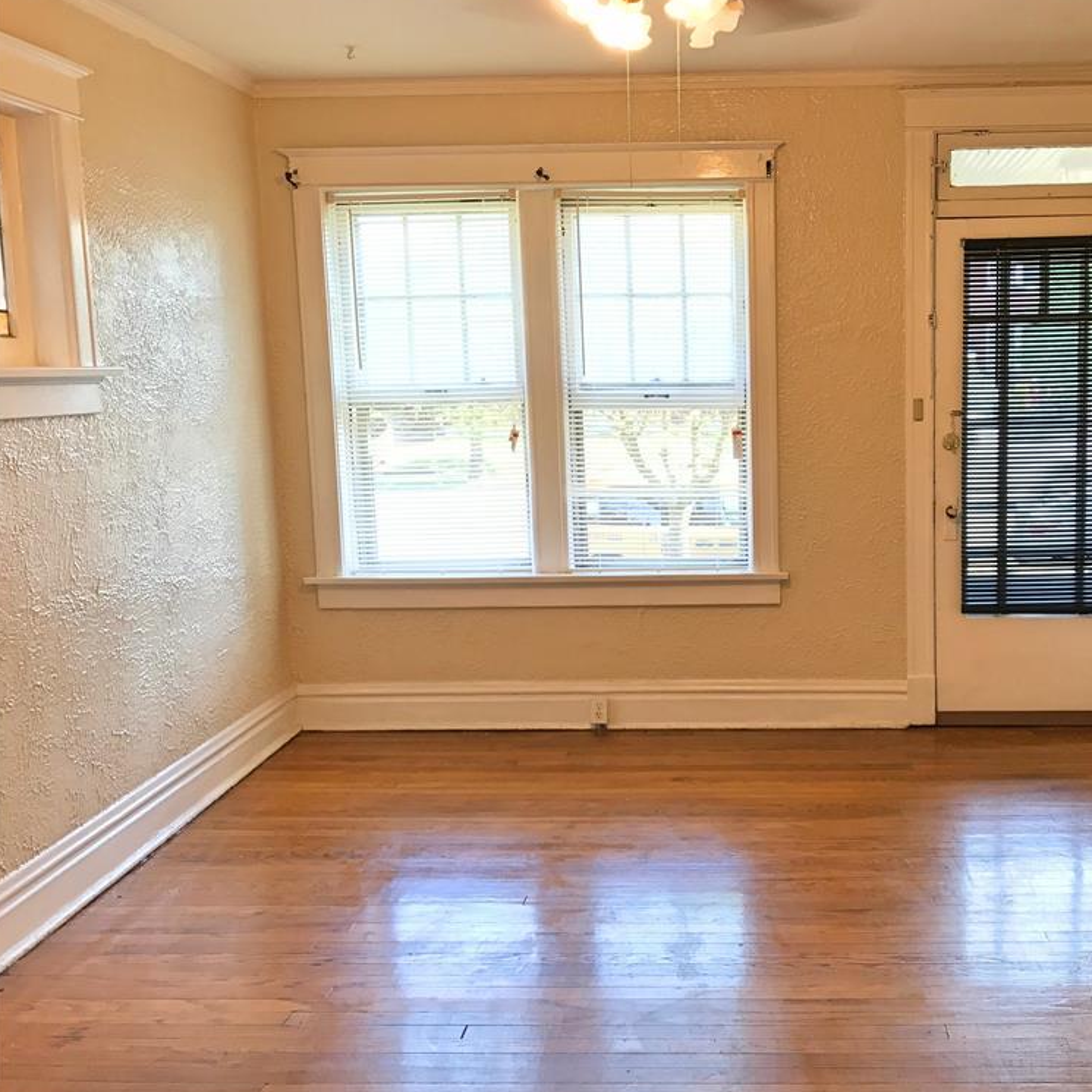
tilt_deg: -6.6
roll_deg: +1.4
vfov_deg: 48.5
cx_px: 743
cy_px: 542
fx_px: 1213
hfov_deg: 47.5
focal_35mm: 34
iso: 32
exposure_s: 1/30
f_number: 1.8
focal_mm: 3.99
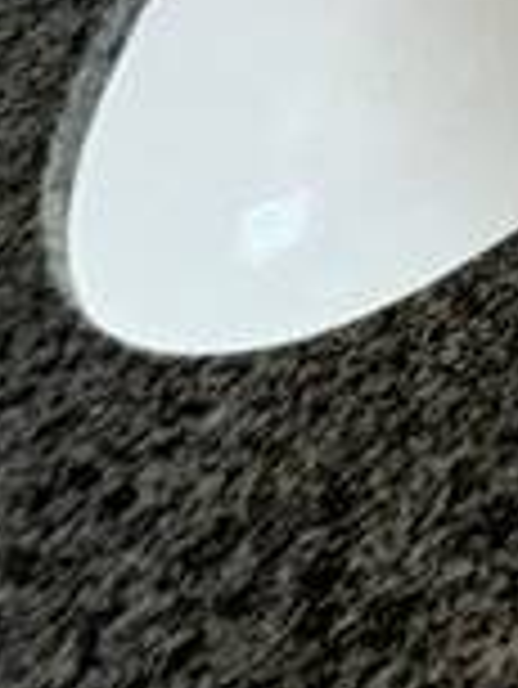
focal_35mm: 99
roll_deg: +4.8
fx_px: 1973
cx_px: 1716
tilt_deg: -31.0
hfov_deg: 9.7
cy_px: -1205
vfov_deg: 12.4
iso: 320
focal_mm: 2.22
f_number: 2.2
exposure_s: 1/60
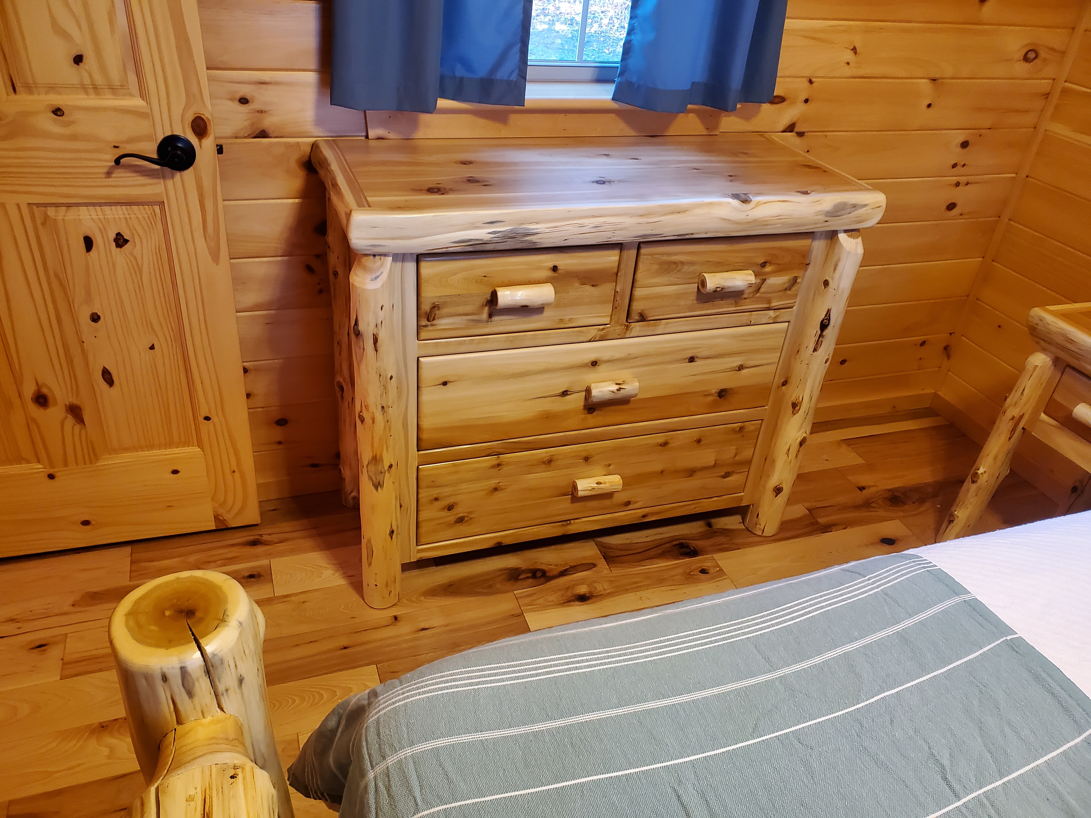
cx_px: 546
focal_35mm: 26
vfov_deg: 53.1
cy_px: 409
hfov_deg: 67.3
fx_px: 819
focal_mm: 4.3
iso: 400
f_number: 2.4
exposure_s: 1/39
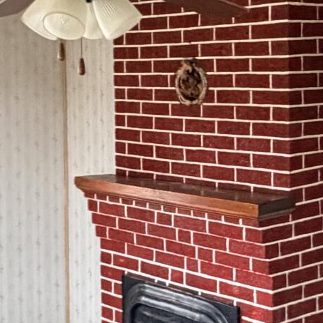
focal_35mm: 82
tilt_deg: -4.0
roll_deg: +1.2
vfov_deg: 21.1
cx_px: 143
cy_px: 116
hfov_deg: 21.1
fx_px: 866
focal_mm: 2.22
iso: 640
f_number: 2.2
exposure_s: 1/60
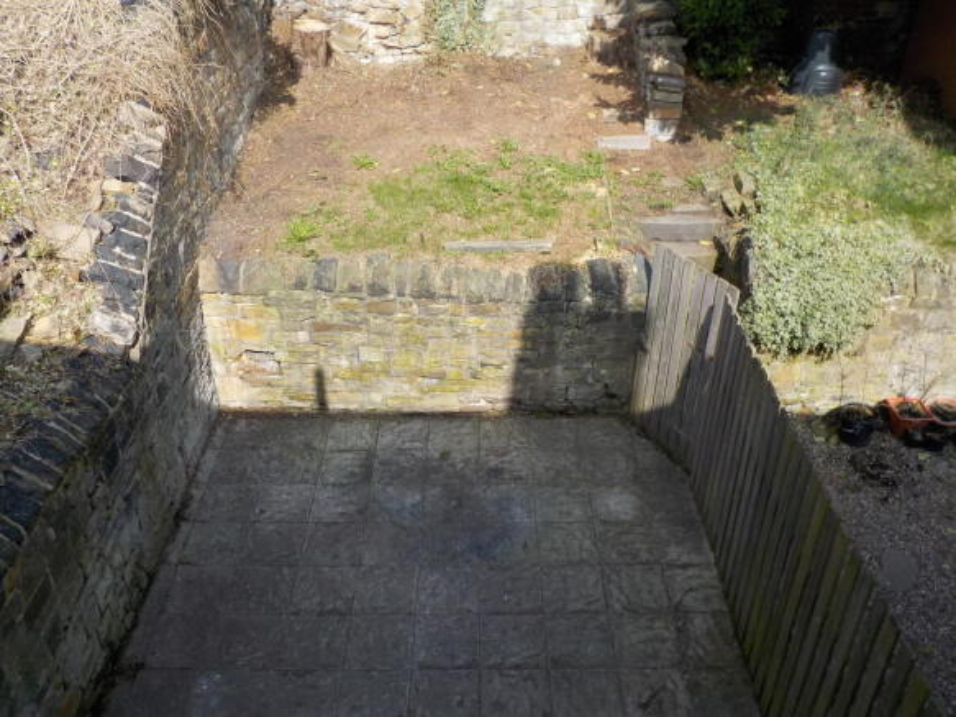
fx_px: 828
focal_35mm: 30
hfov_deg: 60.0
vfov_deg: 46.8
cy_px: 358
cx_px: 478
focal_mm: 4.1
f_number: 3.3
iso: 125
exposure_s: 1/640
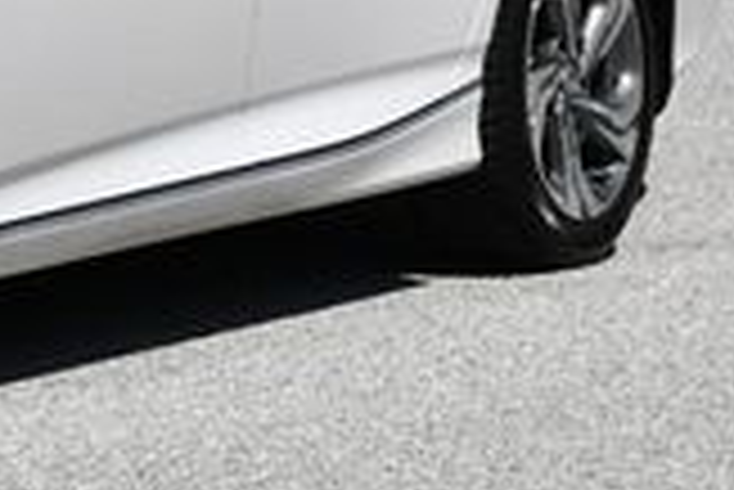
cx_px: -594
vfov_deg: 5.8
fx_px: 4796
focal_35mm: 235
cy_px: -243
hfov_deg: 8.4
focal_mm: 30
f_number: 9
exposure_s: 1/320
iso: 100
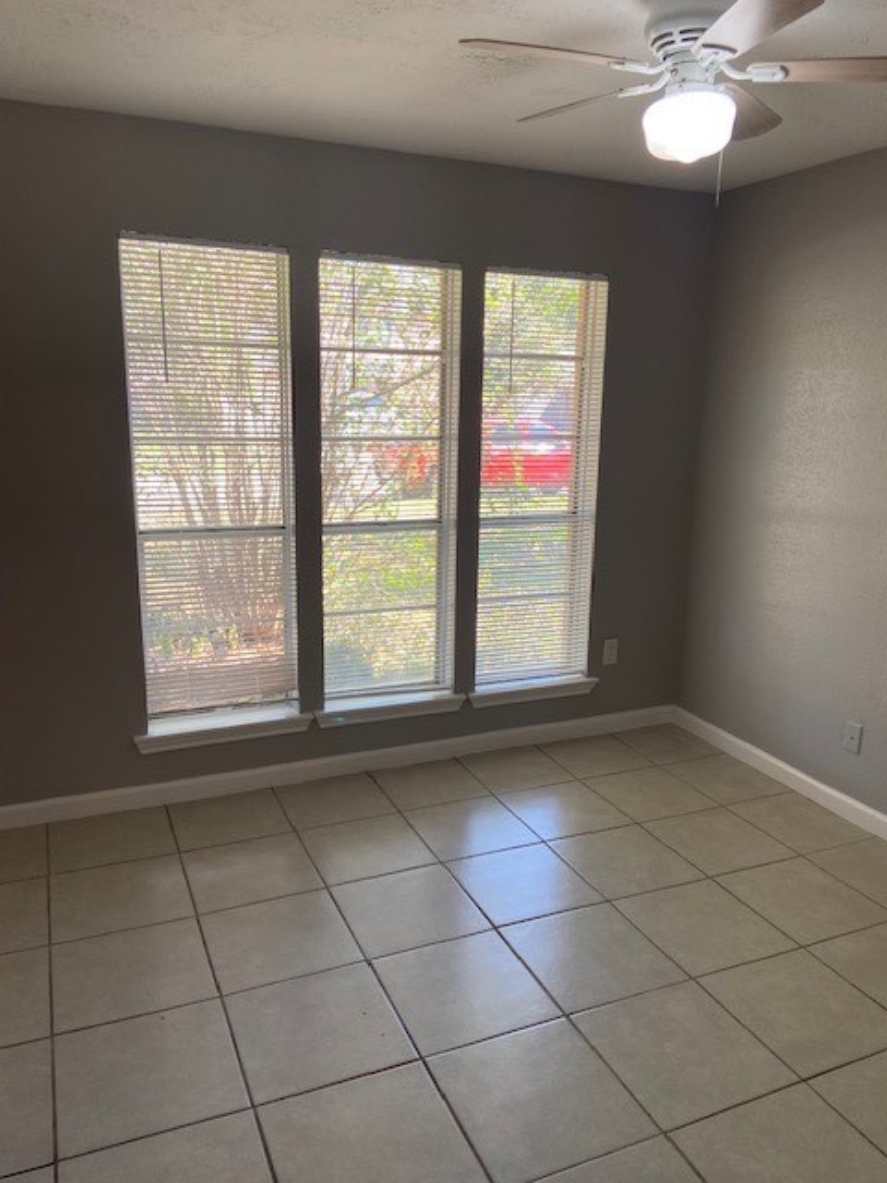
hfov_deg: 53.1
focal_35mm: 26
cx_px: 444
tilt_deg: -10.6
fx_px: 888
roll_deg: -0.9
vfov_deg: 67.3
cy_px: 592
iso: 50
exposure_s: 1/122
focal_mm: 4.25
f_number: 1.8
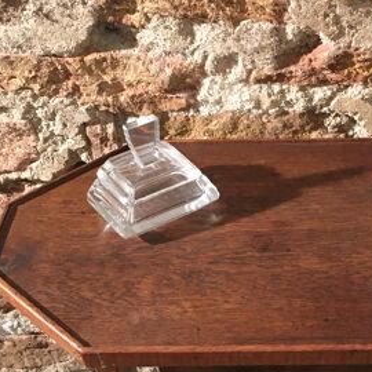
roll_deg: -1.2
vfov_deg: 22.6
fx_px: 924
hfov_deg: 22.5
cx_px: 296
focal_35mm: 76
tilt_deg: -40.6
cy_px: 254
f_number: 2.2
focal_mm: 4.15
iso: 200
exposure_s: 1/20
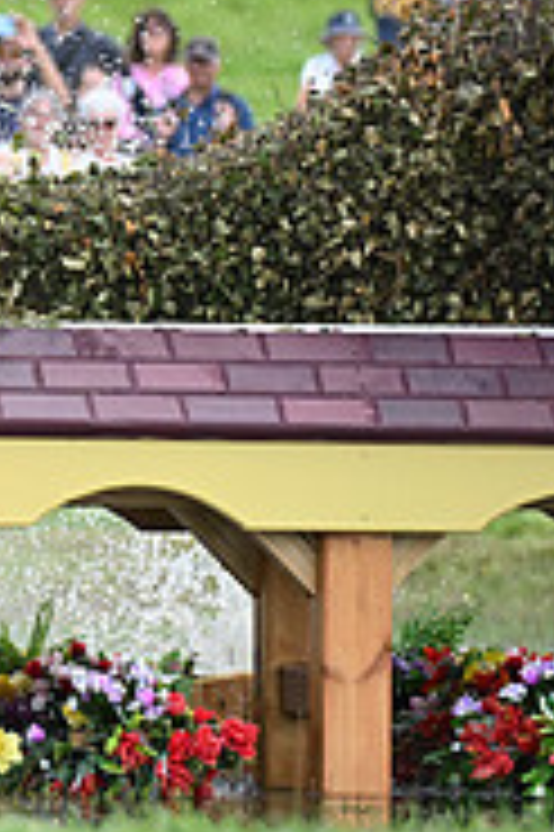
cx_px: -698
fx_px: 14499
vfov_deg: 3.3
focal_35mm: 627
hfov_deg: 2.2
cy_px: 43
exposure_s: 1/1600
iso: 900
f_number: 5
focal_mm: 200
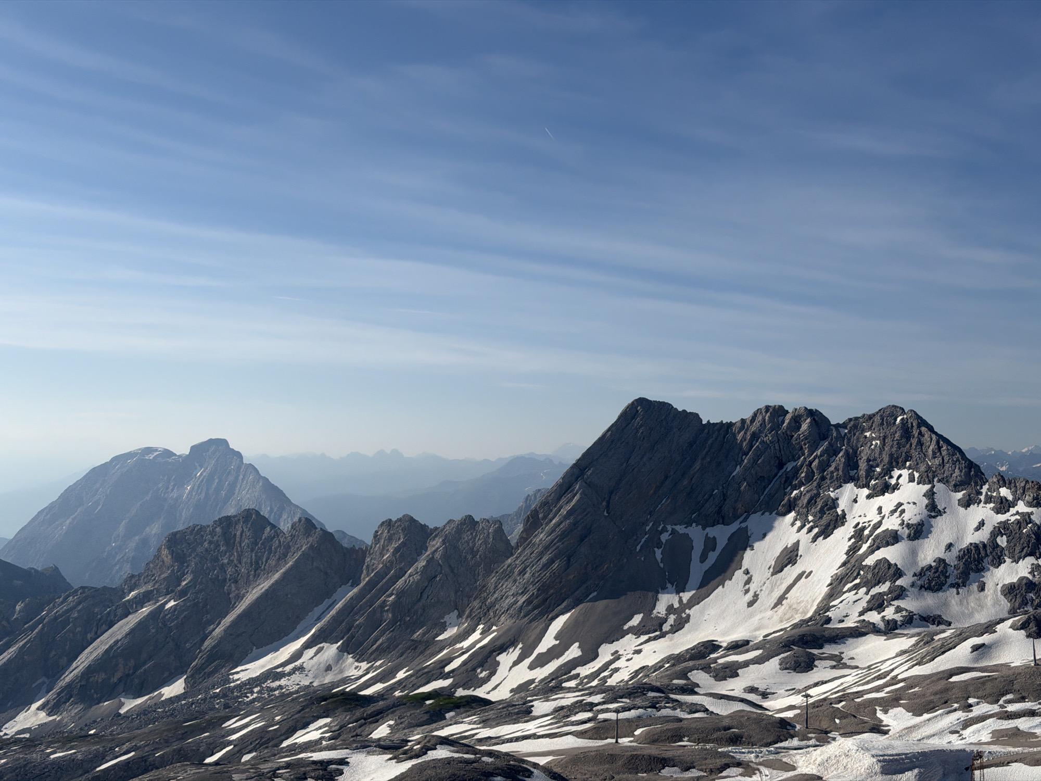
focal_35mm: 48
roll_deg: -1.7
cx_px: 520
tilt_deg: +2.0
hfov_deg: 39.7
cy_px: 390
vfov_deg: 30.3
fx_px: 1443
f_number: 1.78
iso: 80
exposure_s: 1/11364
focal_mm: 6.76
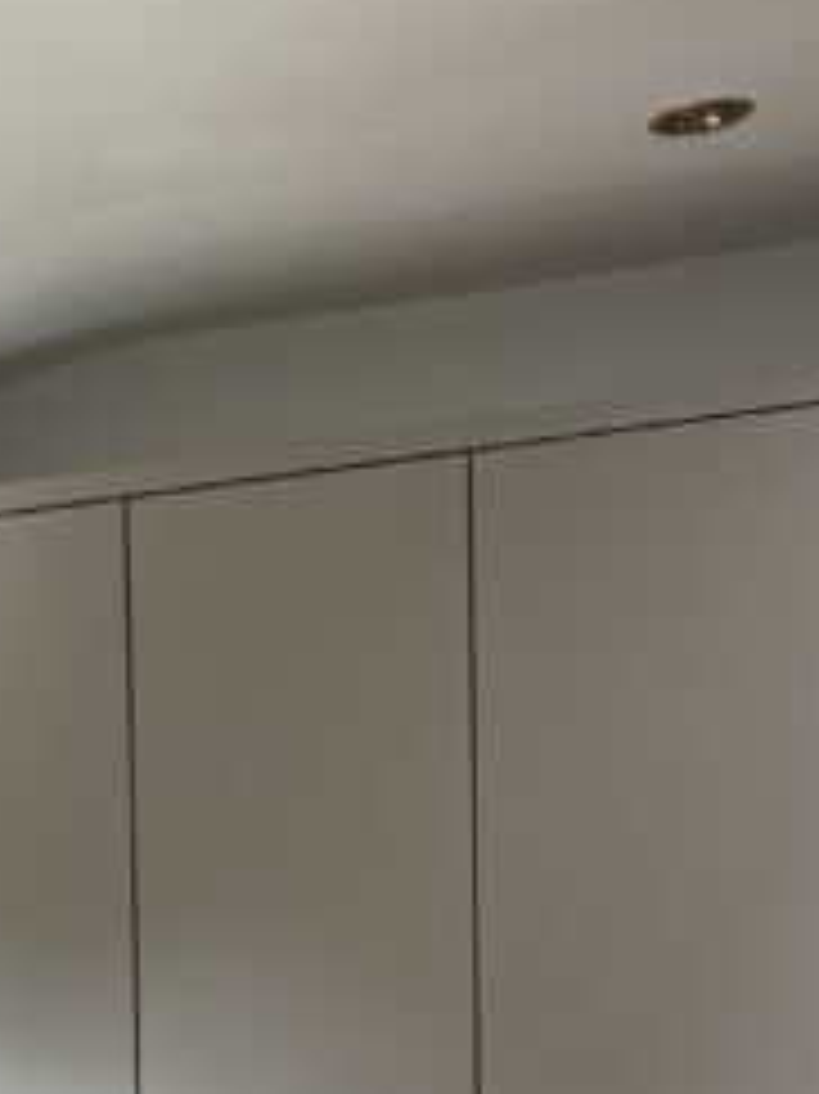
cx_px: -720
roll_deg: +1.8
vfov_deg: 17.2
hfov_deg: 13.0
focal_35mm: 101
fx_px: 3189
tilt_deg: -4.6
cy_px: 1733
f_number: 1.78
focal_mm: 6.76
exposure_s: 1/197
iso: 64
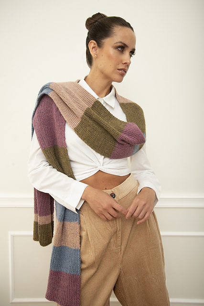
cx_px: 102
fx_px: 289
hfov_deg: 38.9
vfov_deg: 55.8
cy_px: 153
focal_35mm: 34
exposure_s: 1/200
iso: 640
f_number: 8
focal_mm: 34
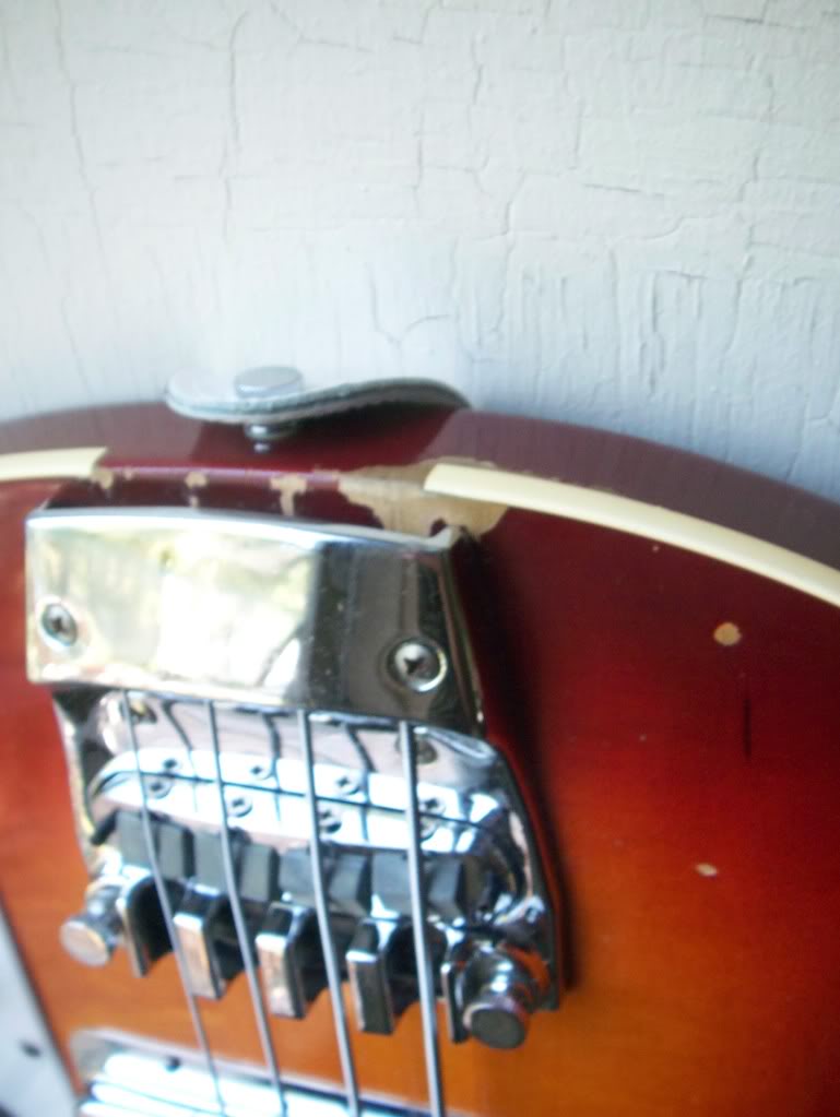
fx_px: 1228
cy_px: 558
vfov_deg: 48.9
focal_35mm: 38
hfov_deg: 37.8
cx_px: 420
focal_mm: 6.3
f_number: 3.9
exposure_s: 1/25
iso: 200
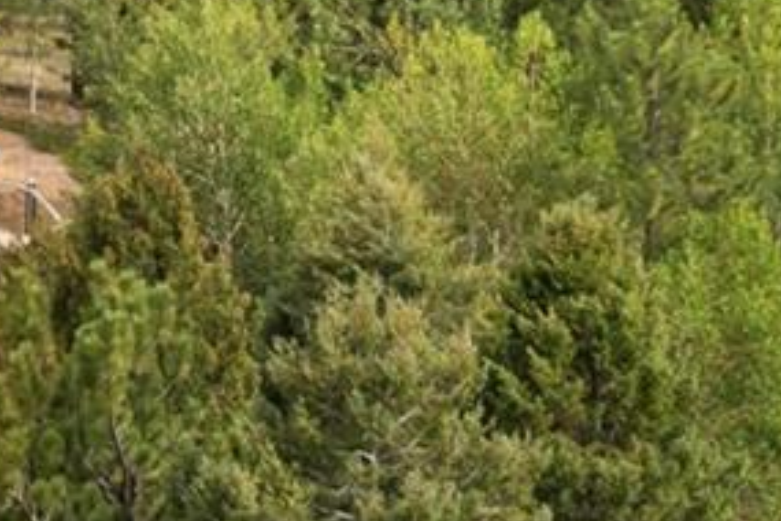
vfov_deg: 8.2
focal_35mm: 157
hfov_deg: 12.7
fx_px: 3406
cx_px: -173
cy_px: -643
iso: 100
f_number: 6.3
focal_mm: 10.26
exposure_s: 1/240
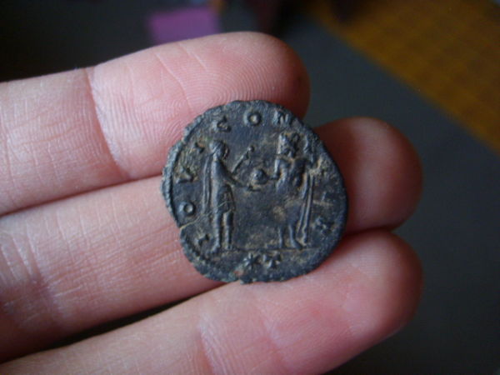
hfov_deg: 52.6
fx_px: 506
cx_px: 250
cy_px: 188
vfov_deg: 40.7
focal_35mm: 35
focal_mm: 5.8
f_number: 2.8
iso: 139
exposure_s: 1/8
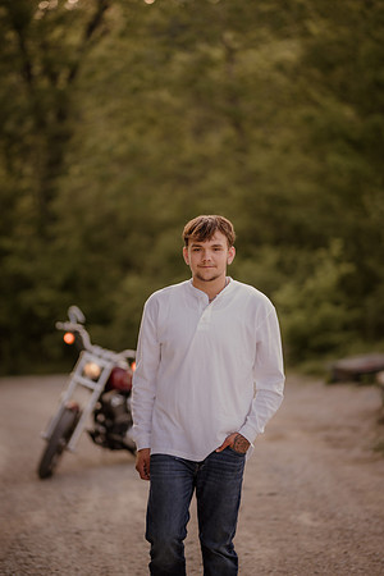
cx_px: 192
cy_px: 288
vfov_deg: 23.9
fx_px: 1360
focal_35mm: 85
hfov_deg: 16.1
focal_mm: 85
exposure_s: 1/400
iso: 100
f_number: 1.4
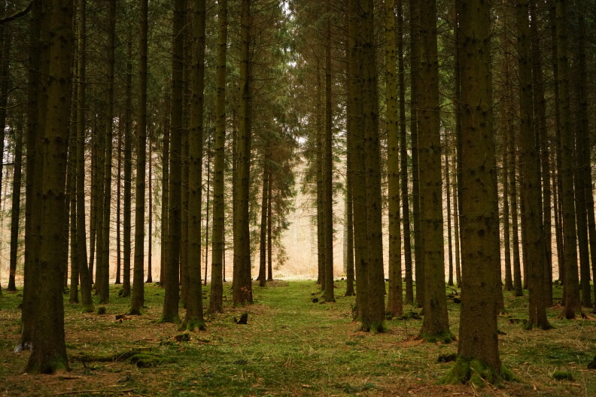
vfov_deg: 29.9
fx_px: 745
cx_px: 298
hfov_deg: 43.6
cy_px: 198
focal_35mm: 45
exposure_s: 1/250
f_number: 4
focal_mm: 45
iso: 4000
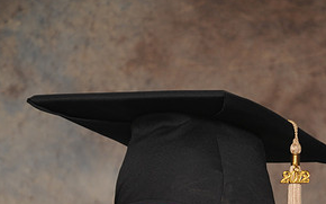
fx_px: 3037
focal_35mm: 342
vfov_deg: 3.8
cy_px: 302
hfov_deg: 6.1
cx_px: 203
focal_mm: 112
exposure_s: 1/60
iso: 200
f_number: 5.6
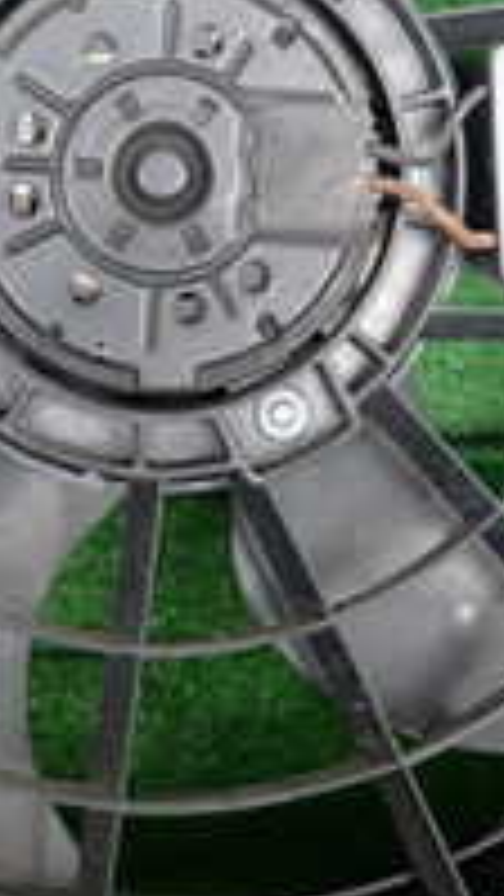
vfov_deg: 25.5
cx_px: 86
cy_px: 198
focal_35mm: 82
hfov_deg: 14.6
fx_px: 1947
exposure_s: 1/60
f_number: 2
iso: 200
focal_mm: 4.5
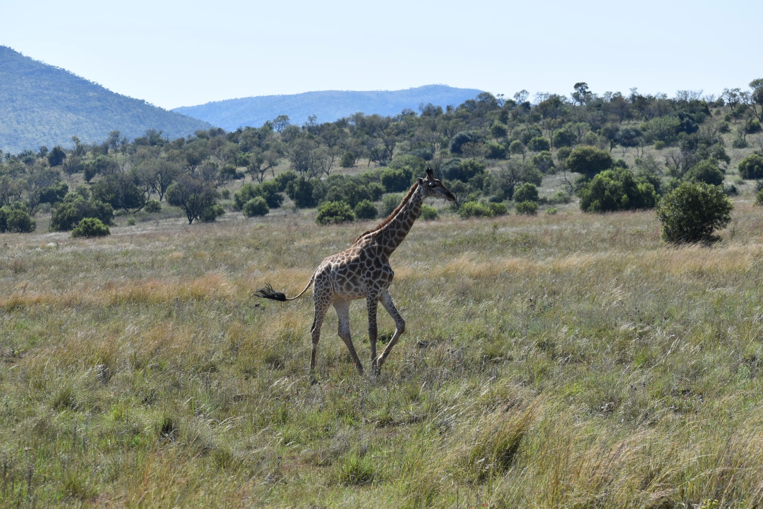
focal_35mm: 123
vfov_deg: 11.1
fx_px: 2607
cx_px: 382
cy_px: 254
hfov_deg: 16.7
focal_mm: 82
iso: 200
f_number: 6.3
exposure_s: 1/640
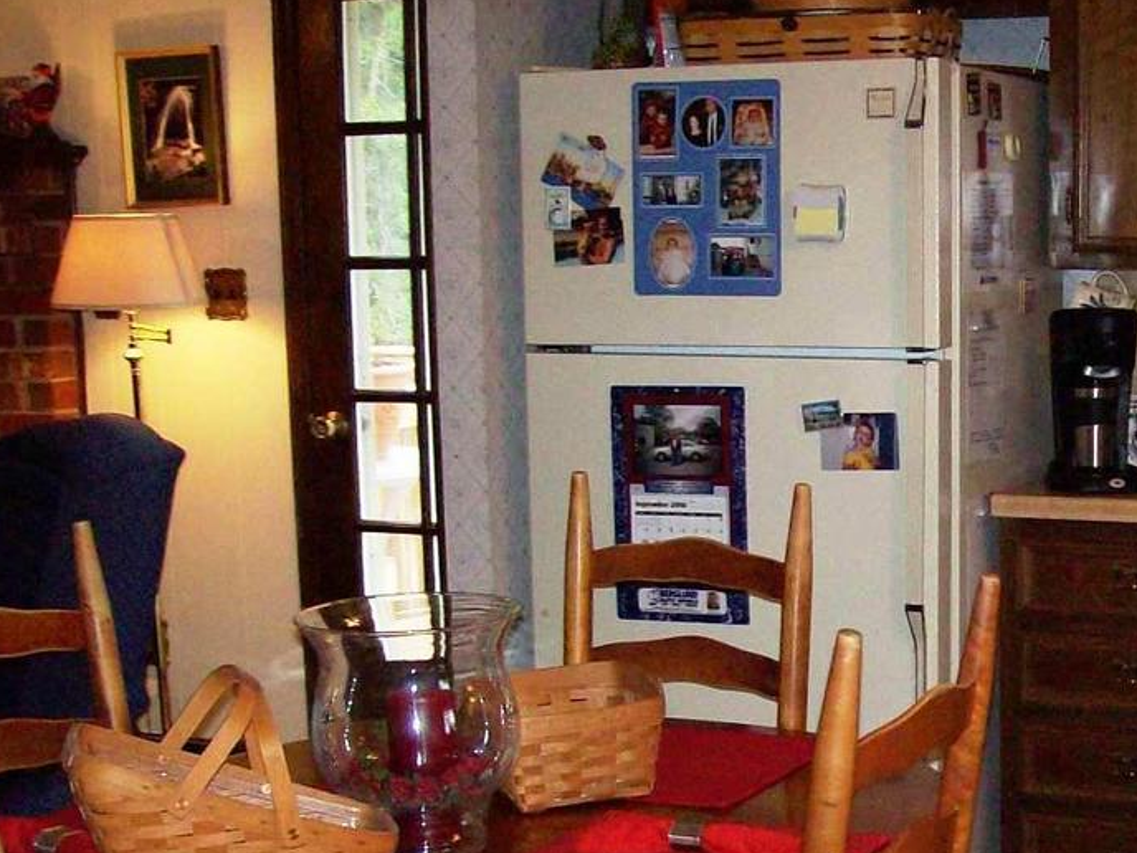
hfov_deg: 28.3
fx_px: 2201
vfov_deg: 21.7
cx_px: 934
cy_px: 651
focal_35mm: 67
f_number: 2.7
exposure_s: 1/64
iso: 140
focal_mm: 6
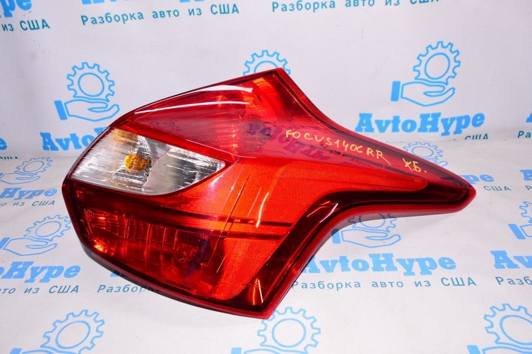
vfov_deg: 47.9
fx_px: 399
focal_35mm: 27
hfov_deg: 67.4
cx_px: 266
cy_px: 177
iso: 1600
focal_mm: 18
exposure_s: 1/200
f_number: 8
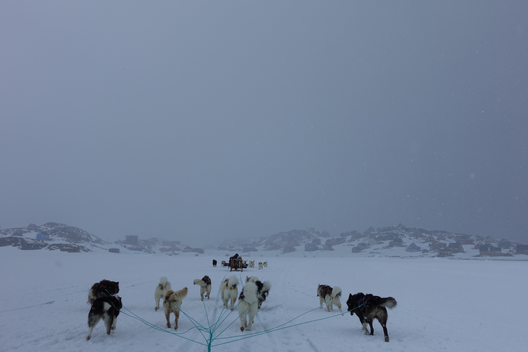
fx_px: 543
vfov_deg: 35.9
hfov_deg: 51.9
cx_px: 264
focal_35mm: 37
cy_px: 176
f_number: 5.6
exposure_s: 1/640
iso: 125
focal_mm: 13.53
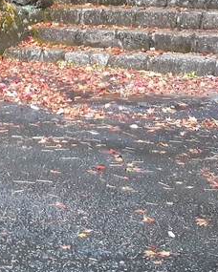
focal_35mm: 107
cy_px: -58
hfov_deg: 14.4
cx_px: 71
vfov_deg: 17.1
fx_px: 863
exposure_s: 1/50
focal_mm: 3.93
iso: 250
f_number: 1.7
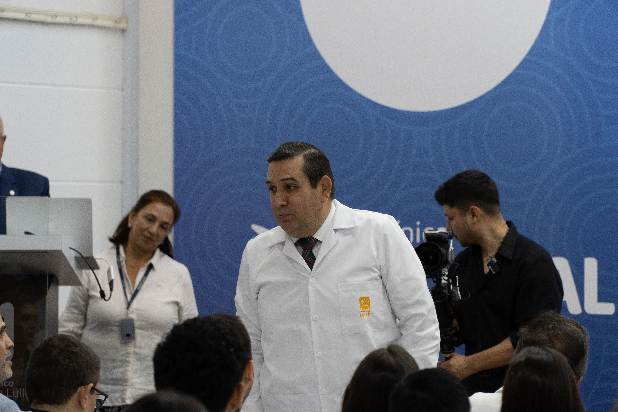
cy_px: 206
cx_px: 309
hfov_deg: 13.0
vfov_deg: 8.7
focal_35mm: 158
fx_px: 2704
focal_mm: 105
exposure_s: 1/200
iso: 1250
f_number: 4
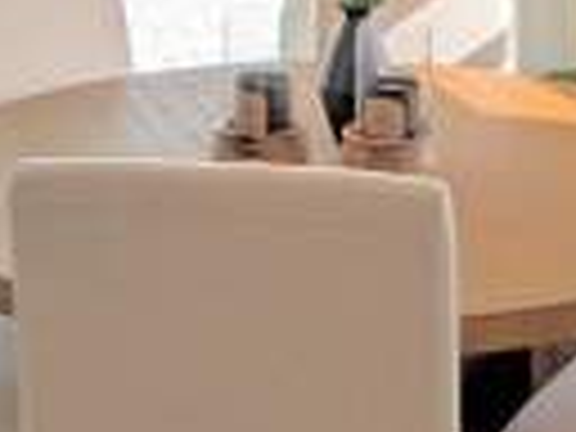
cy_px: -169
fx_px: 1498
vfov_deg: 15.4
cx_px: 270
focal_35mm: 90
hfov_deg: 21.8
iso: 22
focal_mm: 6.9
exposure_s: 1/225
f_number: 1.68
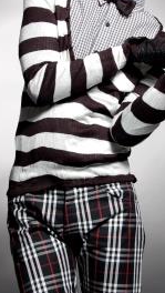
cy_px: 114
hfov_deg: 10.1
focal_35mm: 120
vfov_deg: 17.8
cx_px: 105
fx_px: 930
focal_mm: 45
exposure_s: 1/1000
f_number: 6.3
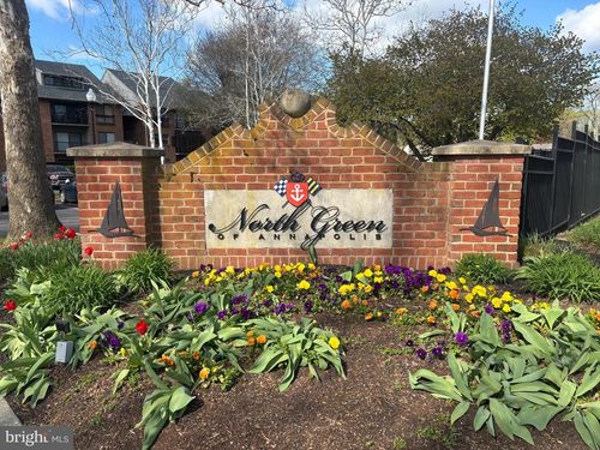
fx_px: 451
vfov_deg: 53.1
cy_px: 225
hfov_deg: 67.3
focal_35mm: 26
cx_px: 300
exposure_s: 1/1876
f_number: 1.6
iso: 50
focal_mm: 5.96
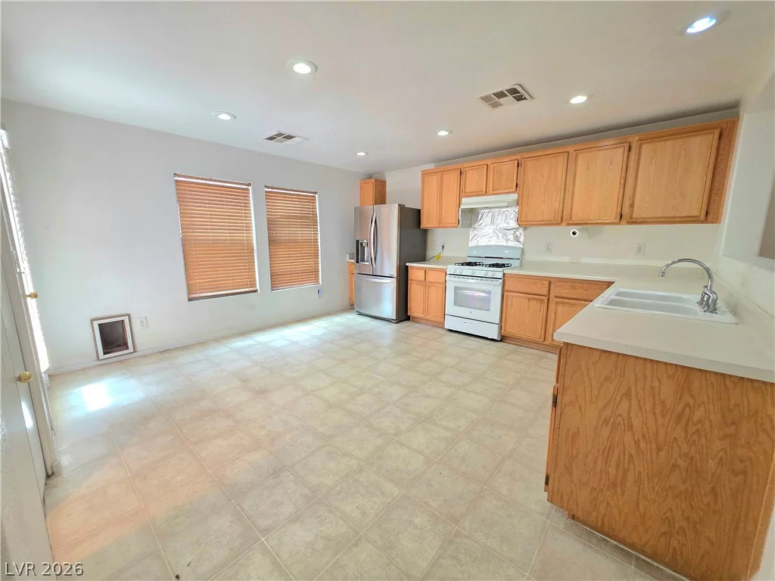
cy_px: 290
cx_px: 388
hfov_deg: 106.2
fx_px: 291
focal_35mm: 13
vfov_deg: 89.9
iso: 320
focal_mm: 2.2
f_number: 1.9
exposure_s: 1/60.2
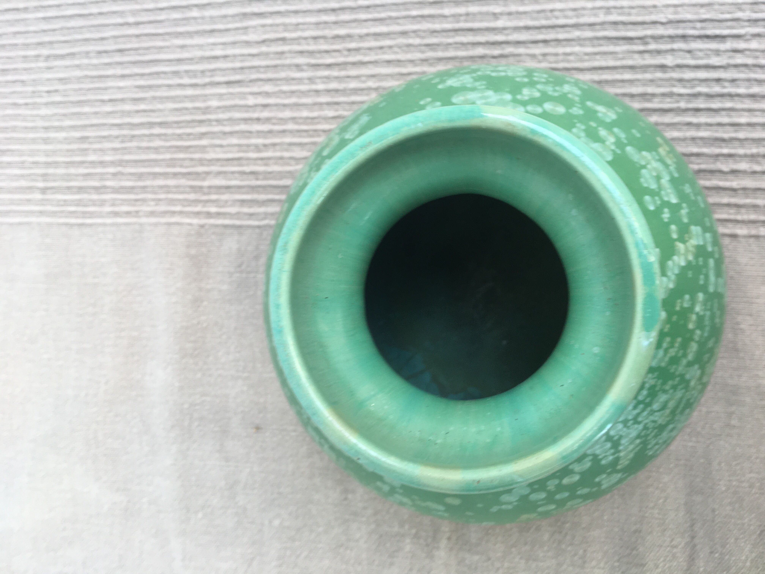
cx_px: 382
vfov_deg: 48.2
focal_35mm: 29
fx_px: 641
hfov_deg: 61.7
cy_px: 287
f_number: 2.2
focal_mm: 4.15
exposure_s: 1/100
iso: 32
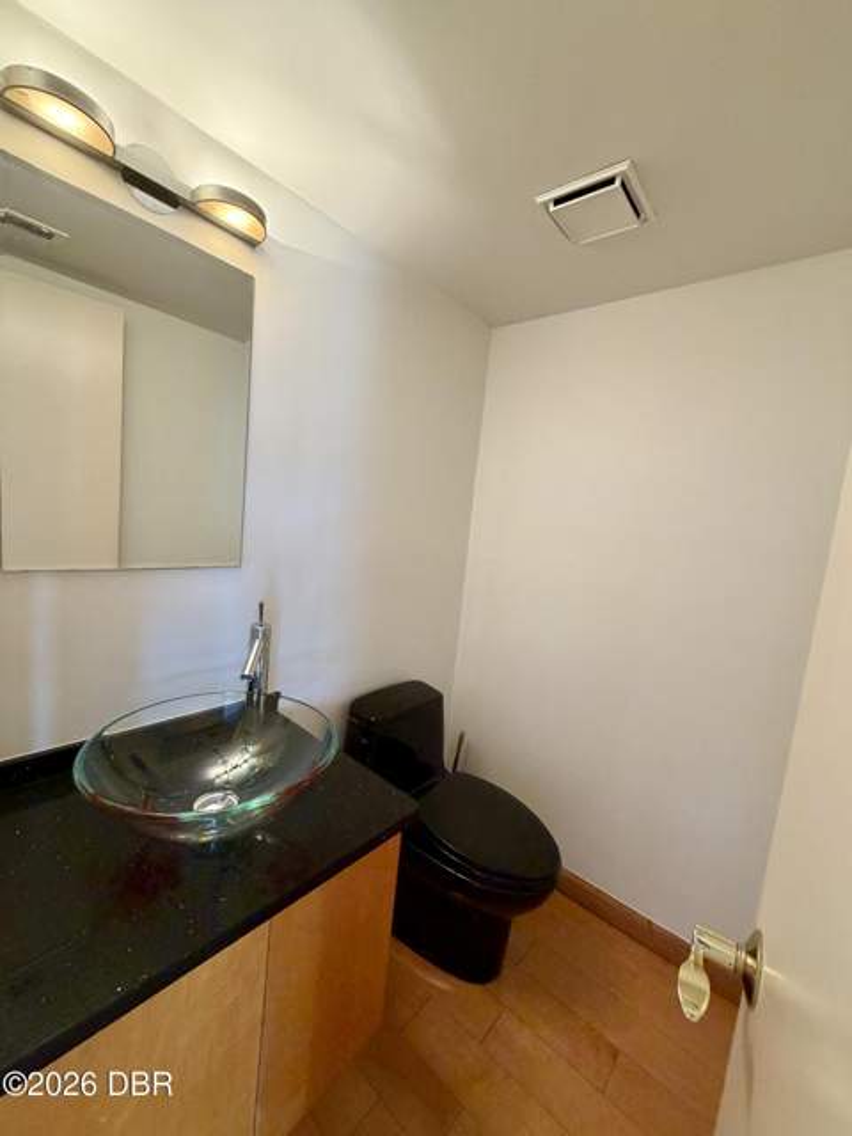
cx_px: 426
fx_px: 459
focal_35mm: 14
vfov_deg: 102.1
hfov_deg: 85.7
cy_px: 568
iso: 250
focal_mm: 2.22
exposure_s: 1/120
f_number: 2.2
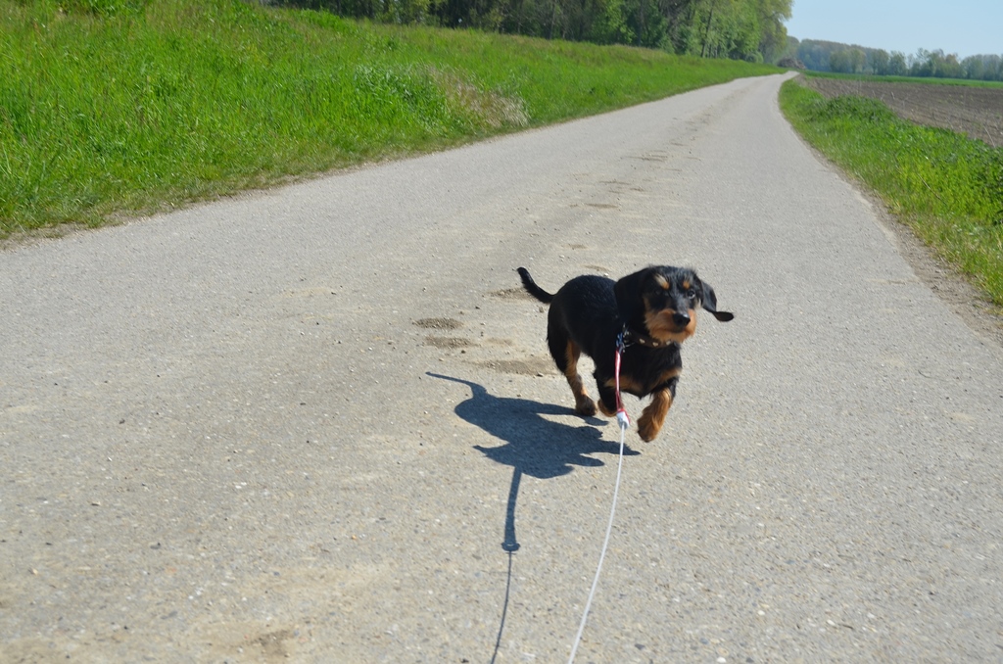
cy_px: 332
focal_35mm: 51
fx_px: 1418
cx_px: 502
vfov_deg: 26.4
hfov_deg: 39.0
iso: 100
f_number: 8
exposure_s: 1/250
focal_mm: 34
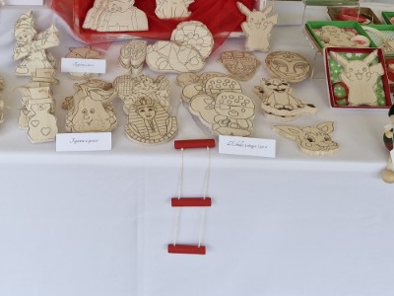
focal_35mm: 46
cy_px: 36
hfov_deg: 40.8
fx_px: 524
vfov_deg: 30.3
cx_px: 136
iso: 50
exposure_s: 1/180
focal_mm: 5.54
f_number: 1.8
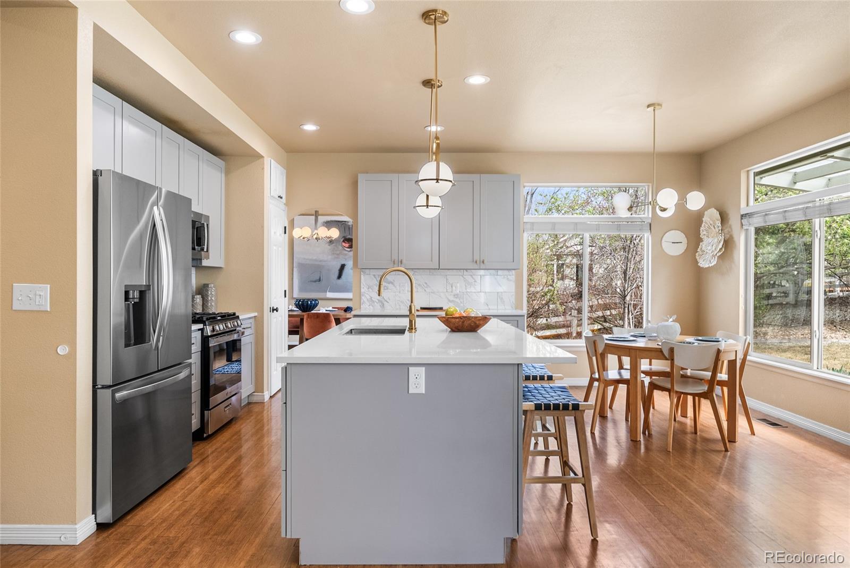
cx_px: 425
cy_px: 284
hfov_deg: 78.5
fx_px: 520
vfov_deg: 57.3
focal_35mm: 22
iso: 200
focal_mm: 22
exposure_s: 1/200
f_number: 8
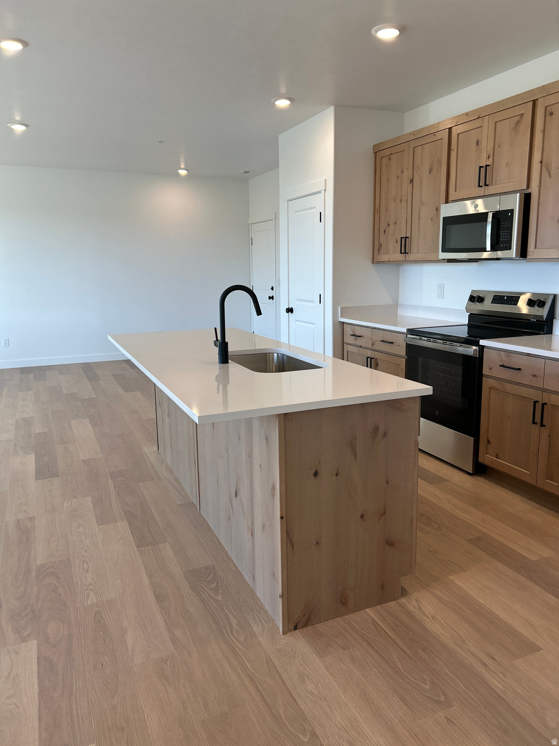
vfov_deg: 67.3
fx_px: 560
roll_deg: +0.7
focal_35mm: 26
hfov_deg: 53.1
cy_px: 373
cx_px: 280
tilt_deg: -10.9
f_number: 1.5
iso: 32
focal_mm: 5.7
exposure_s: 1/134
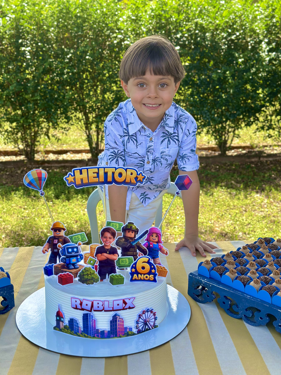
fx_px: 520
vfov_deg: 39.7
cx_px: 140
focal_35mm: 48
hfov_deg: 30.3
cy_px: 188
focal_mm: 6.86
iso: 80
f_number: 1.78
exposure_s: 1/816
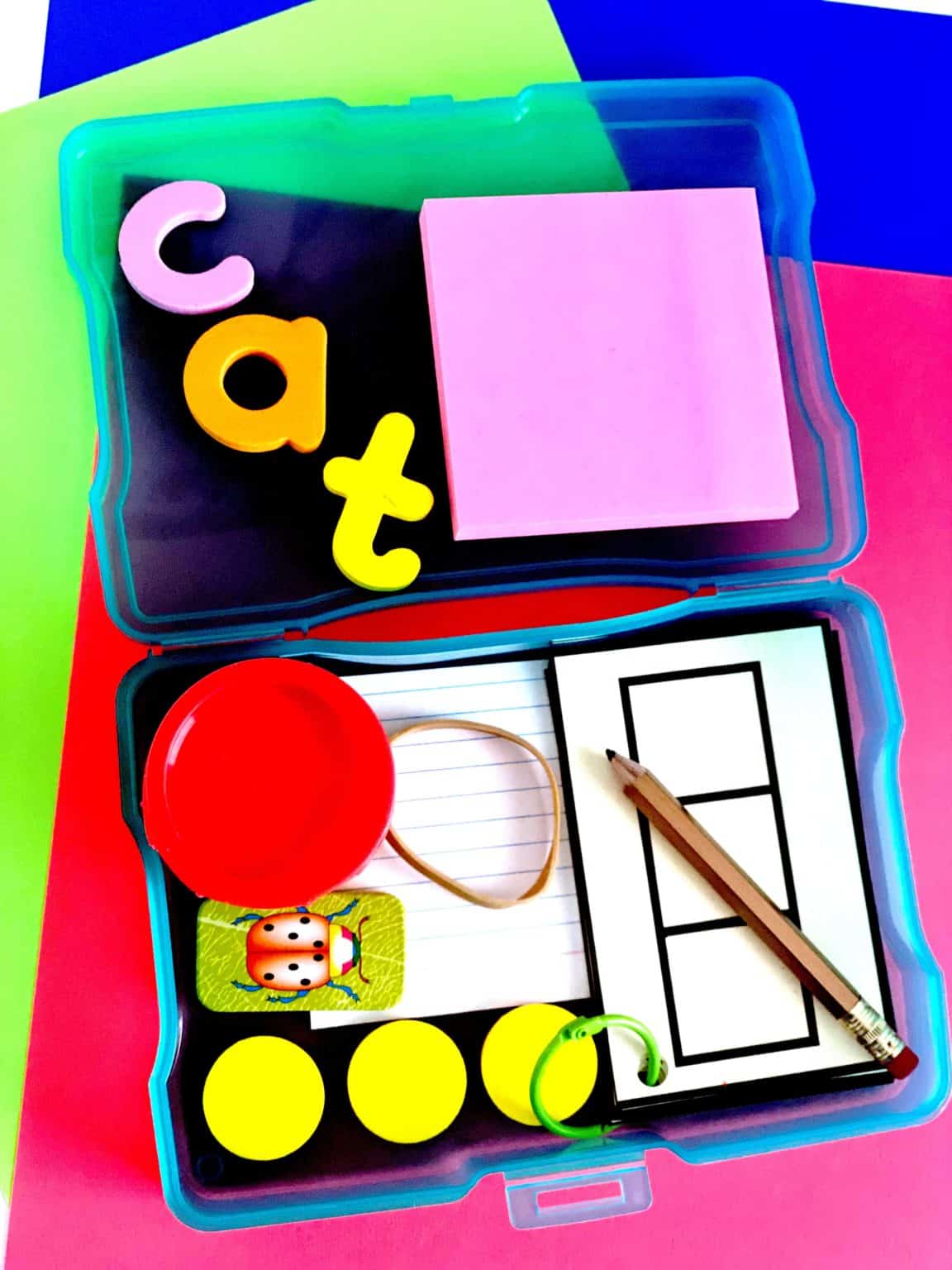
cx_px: 476
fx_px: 1907
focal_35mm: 52
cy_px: 635
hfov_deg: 28.0
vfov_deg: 36.8
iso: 160
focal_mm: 6
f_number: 2
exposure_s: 1/122
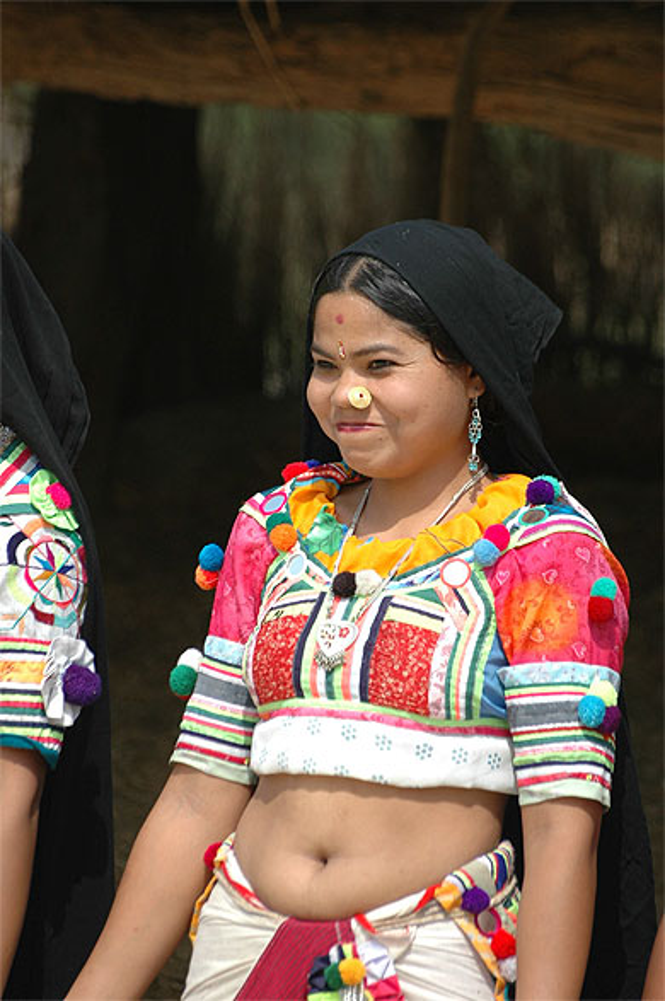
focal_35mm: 330
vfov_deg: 6.3
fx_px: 9165
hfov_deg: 4.2
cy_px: 500
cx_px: 332
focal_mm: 220
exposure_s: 1/640
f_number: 5.3
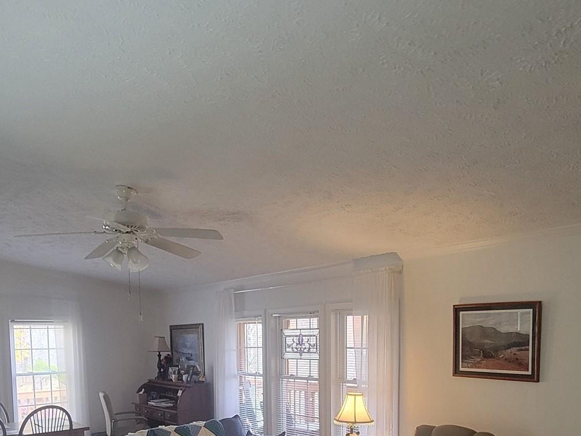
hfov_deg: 63.4
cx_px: 296
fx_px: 470
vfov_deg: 45.6
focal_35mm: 28
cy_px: 383
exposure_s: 1/60
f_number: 2.2
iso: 400
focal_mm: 2.2
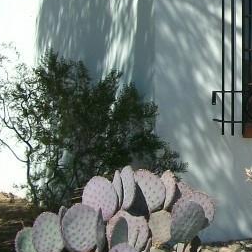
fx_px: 947
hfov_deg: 13.9
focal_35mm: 115
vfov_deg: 14.9
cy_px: 1
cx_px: 416
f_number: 5.5
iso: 80
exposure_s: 1/400
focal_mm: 5.7
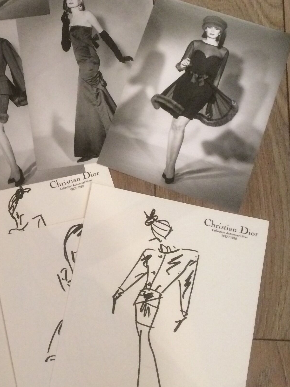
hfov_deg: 24.1
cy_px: 166
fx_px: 659
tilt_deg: -77.1
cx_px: 27
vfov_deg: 32.6
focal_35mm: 59
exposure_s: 1/20
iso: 320
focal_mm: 4.15
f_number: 2.2
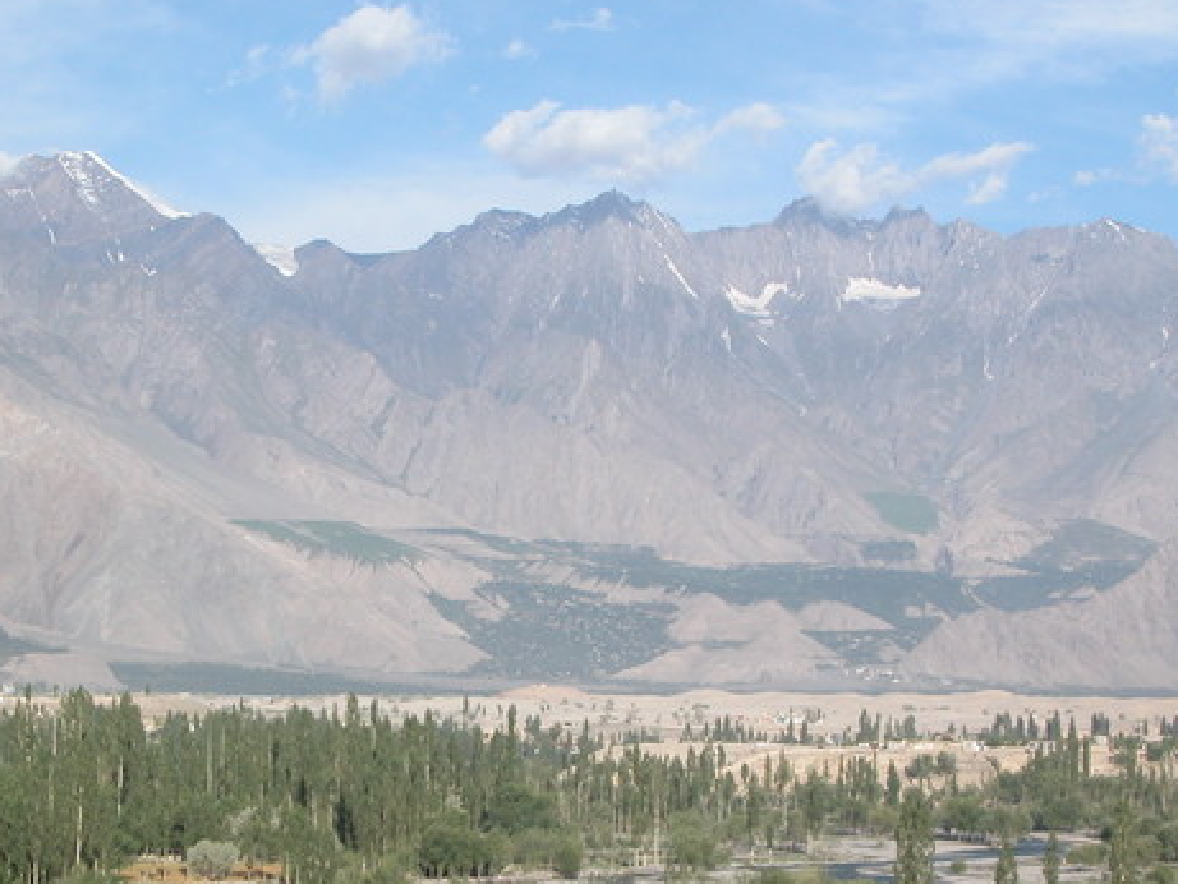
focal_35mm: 86
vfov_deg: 17.1
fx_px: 2927
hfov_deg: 22.7
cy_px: 600
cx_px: 509
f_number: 6.4
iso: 100
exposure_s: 1/312
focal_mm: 15.7
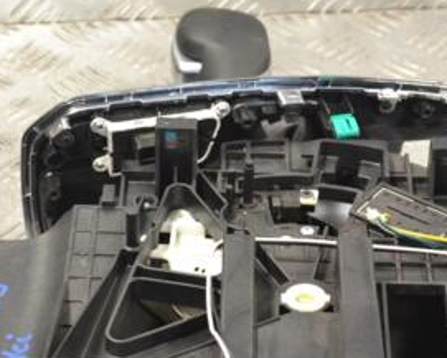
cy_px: 299
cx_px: 188
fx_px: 1734
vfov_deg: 11.7
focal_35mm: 131
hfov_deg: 14.7
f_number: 7.1
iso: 3200
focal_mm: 42
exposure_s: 1/200
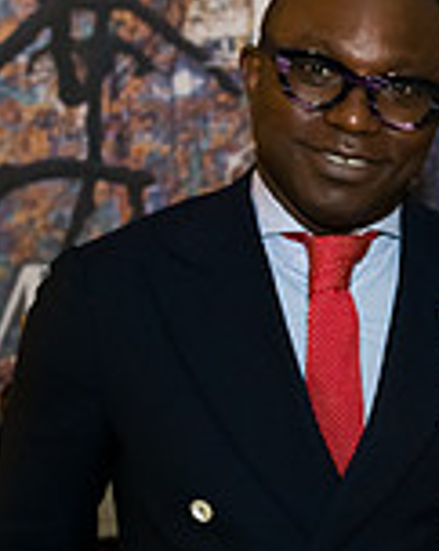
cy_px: 350
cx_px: 443
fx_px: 1987
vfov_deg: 15.8
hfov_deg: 12.5
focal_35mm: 122
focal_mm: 34
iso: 1600
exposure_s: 1/125
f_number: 3.2
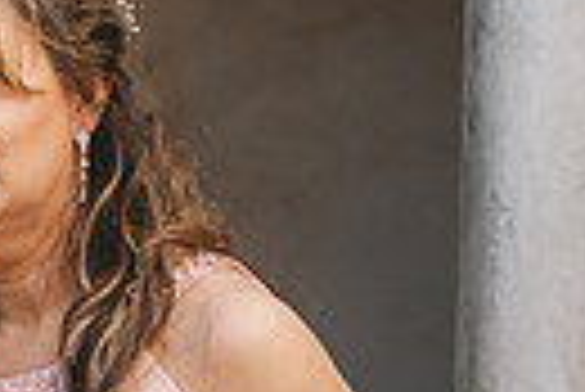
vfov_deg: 5.1
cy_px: 491
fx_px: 4344
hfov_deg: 7.5
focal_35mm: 267
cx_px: -482
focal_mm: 60
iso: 2000
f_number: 2.8
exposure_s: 1/6400
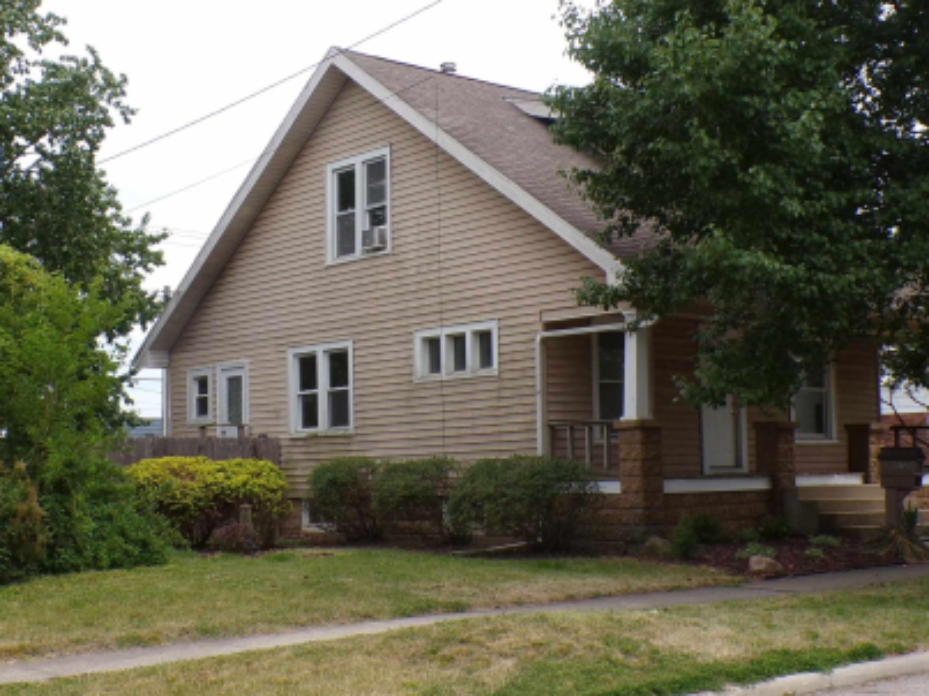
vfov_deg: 27.5
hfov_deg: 36.2
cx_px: 506
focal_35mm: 53
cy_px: 343
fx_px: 1422
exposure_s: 1/400
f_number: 4.8
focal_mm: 5.8
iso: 100
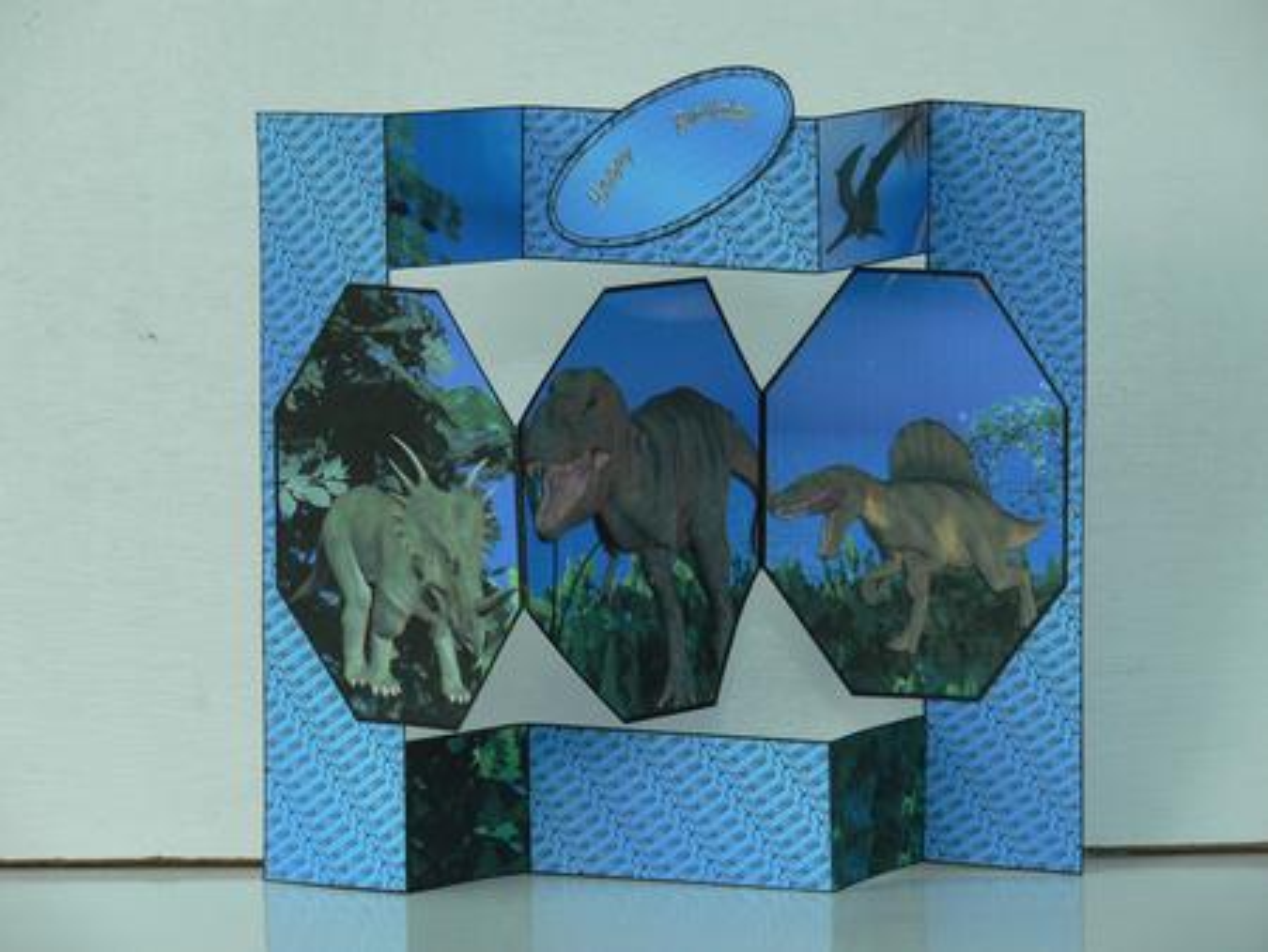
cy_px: 476
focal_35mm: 173
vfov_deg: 8.6
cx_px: 634
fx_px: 6340
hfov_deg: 11.4
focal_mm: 36.5
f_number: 4.5
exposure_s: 1/250
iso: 200
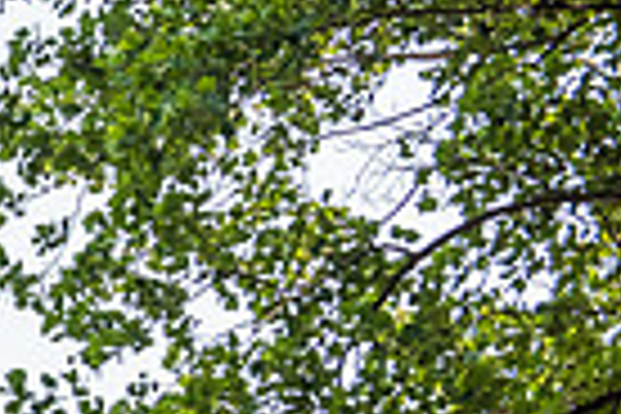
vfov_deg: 6.8
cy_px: 304
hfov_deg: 9.5
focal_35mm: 202
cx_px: -616
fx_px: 3484
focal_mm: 48
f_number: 4
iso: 500
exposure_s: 1/4000
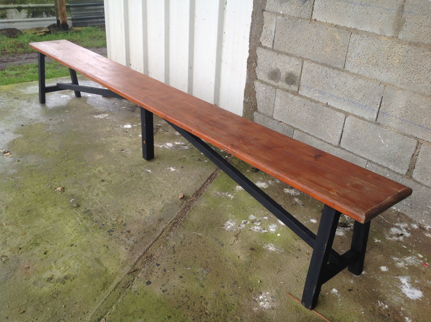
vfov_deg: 40.6
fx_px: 435
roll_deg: -3.7
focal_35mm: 35
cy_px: 161
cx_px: 216
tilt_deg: -27.8
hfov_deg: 52.7
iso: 64
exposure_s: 1/40
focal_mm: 4.28
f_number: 2.4
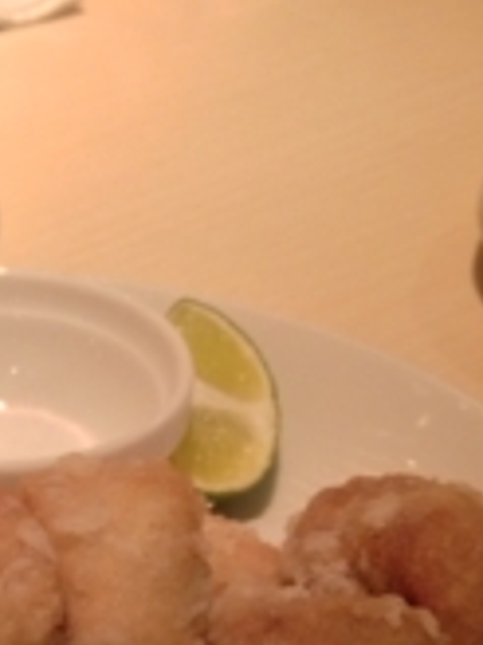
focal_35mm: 96
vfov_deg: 20.1
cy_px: 570
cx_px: -67
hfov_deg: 15.0
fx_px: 1786
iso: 200
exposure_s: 1/20
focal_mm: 4.28
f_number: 2.4
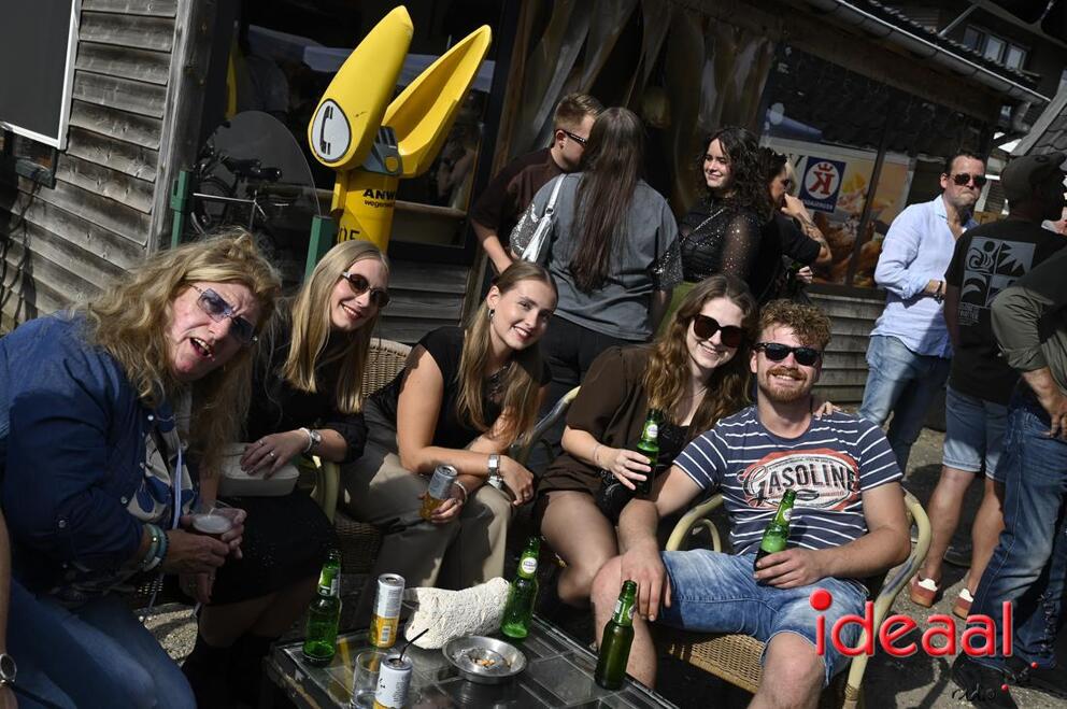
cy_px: 354
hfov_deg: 53.2
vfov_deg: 36.8
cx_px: 534
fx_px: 1066
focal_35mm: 36
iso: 200
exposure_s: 1/500
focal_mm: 36
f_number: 9
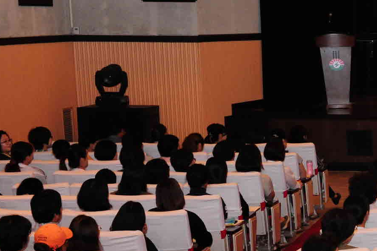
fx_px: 1351
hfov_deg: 14.5
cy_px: 237
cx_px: 614
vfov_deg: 10.6
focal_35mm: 129
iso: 1600
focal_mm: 38
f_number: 7.1
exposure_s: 1/60
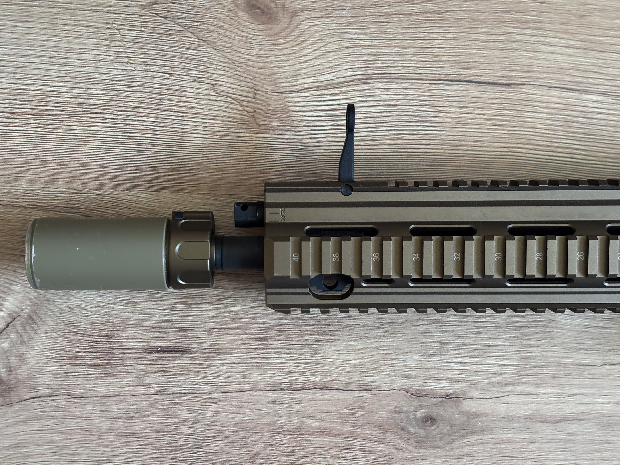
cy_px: 232
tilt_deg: -86.5
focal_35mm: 52
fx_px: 931
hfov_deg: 36.8
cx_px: 310
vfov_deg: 28.0
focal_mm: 5.96
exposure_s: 1/40
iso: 320
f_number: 1.6
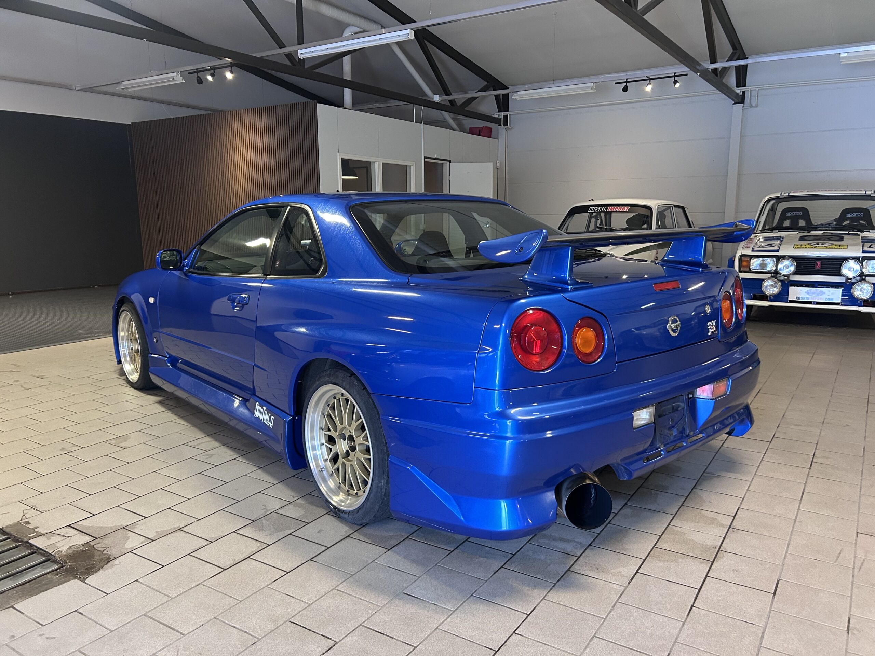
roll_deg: +0.2
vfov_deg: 53.1
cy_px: 328
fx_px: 657
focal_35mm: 26
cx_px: 438
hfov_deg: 67.3
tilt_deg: -9.7
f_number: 1.5
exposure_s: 1/50
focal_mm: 5.7
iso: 320
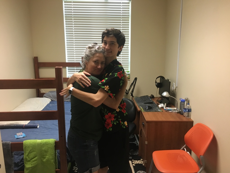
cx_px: 115
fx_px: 193
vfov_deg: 48.2
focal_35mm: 29
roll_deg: -0.7
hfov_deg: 61.7
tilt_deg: -11.5
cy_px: 86
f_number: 2.2
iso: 160
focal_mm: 4.15
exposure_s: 1/30
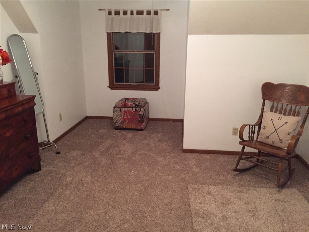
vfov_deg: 48.2
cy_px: 116
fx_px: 259
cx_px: 154
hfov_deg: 61.7
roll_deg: -0.8
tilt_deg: -14.2
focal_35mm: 29
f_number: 2.2
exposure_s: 1/15
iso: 320
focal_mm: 4.15
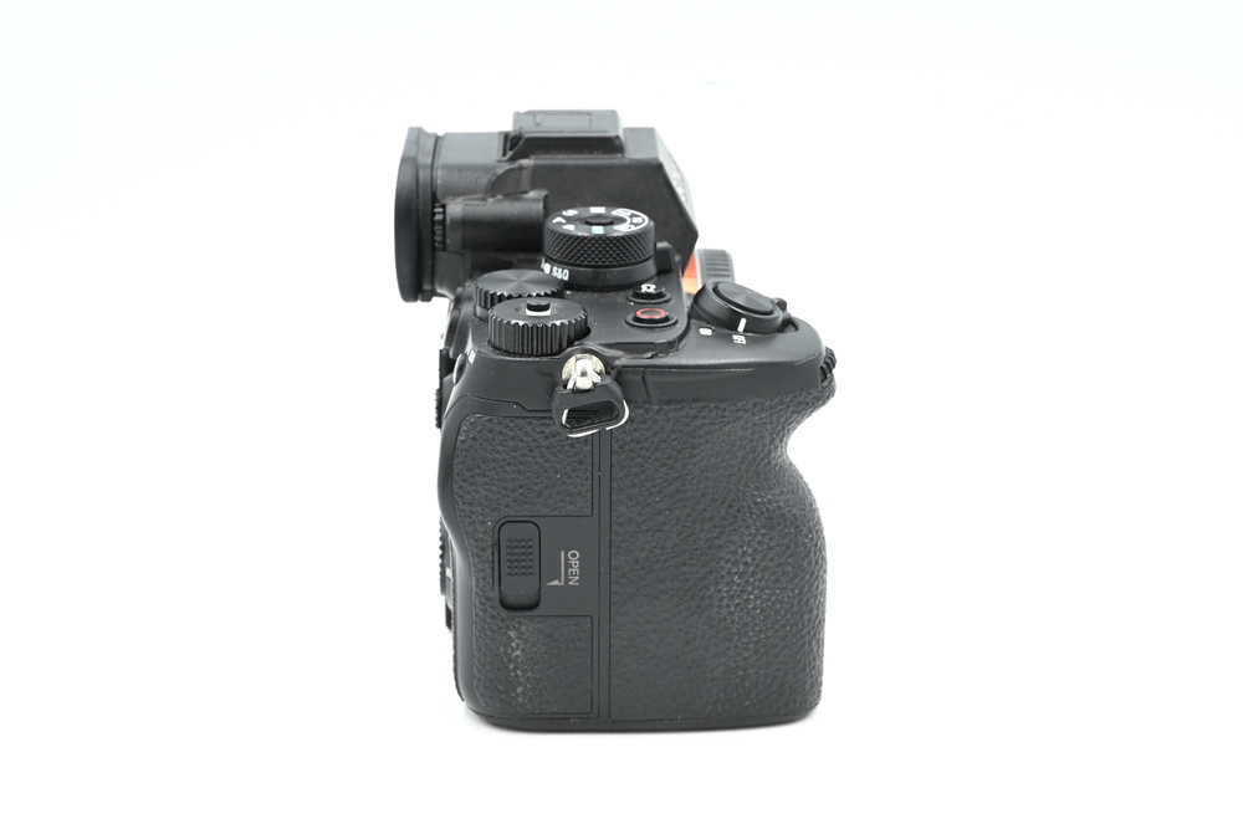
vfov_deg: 18.2
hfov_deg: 27.0
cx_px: 622
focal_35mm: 75
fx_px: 2590
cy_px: 414
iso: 200
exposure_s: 1/13
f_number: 14
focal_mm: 75
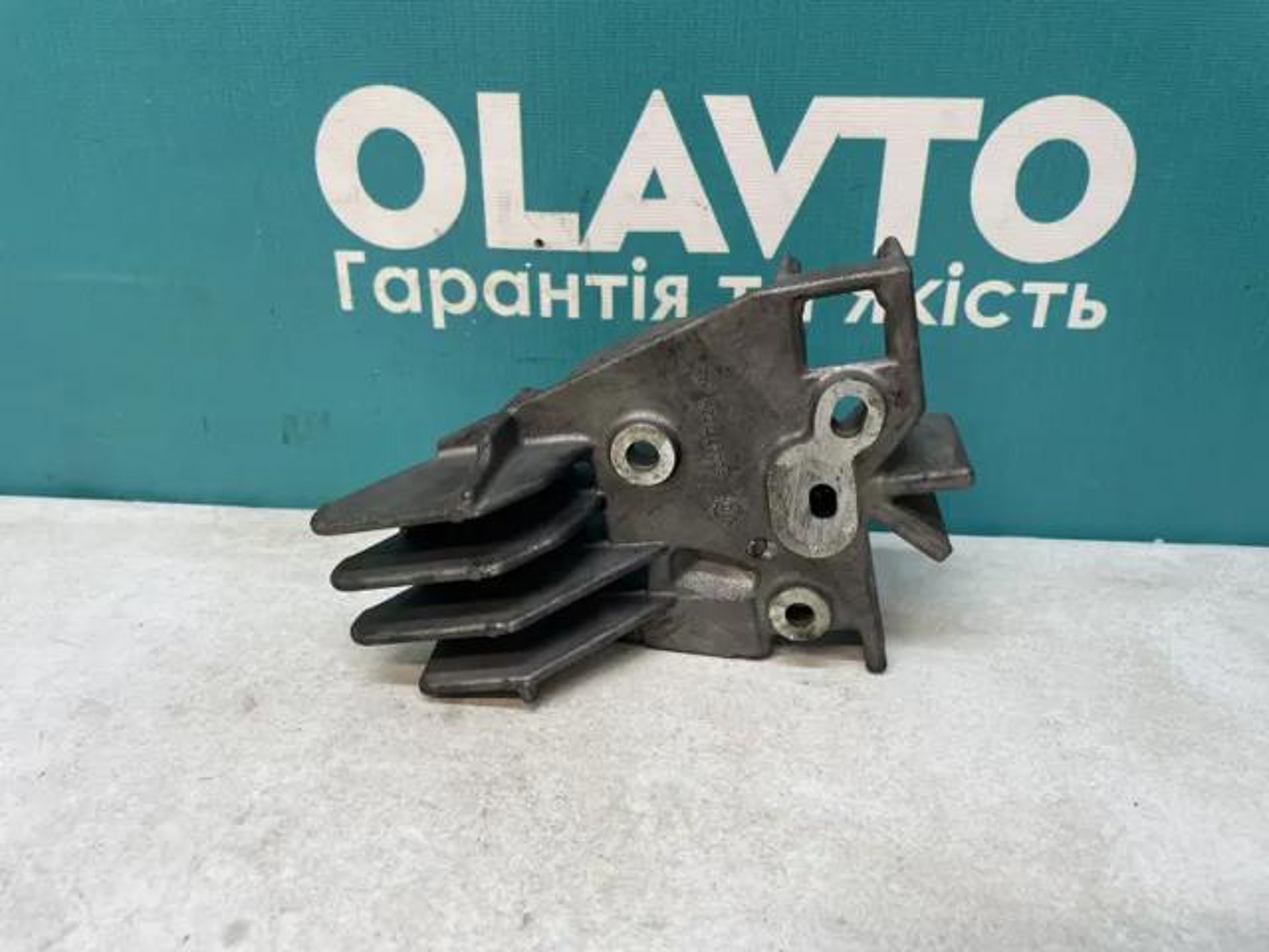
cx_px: 634
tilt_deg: -26.4
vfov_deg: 53.1
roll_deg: +0.5
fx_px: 953
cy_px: 476
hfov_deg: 67.3
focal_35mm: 26
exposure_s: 1/100
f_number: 1.6
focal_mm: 4.2
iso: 100
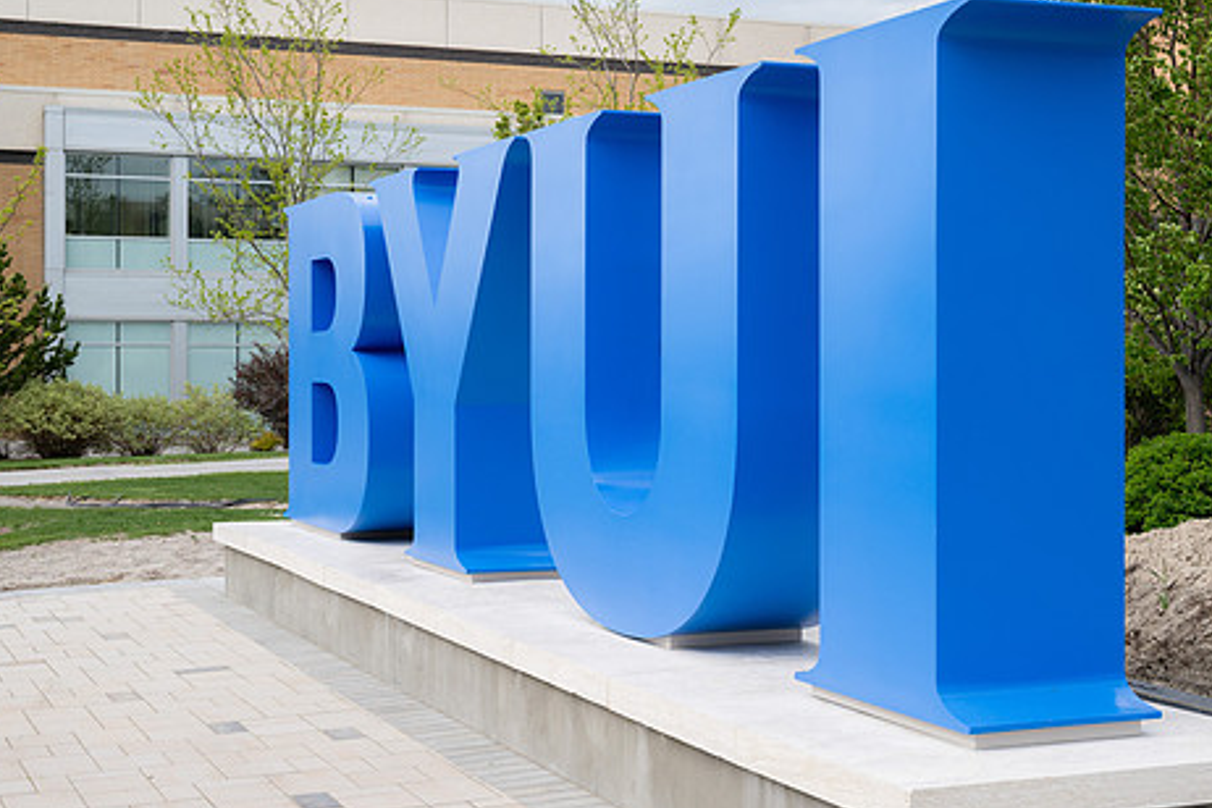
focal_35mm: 59
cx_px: 700
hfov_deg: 33.9
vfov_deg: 23.0
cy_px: 361
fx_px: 1986
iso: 160
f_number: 9
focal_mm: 47
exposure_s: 1/160
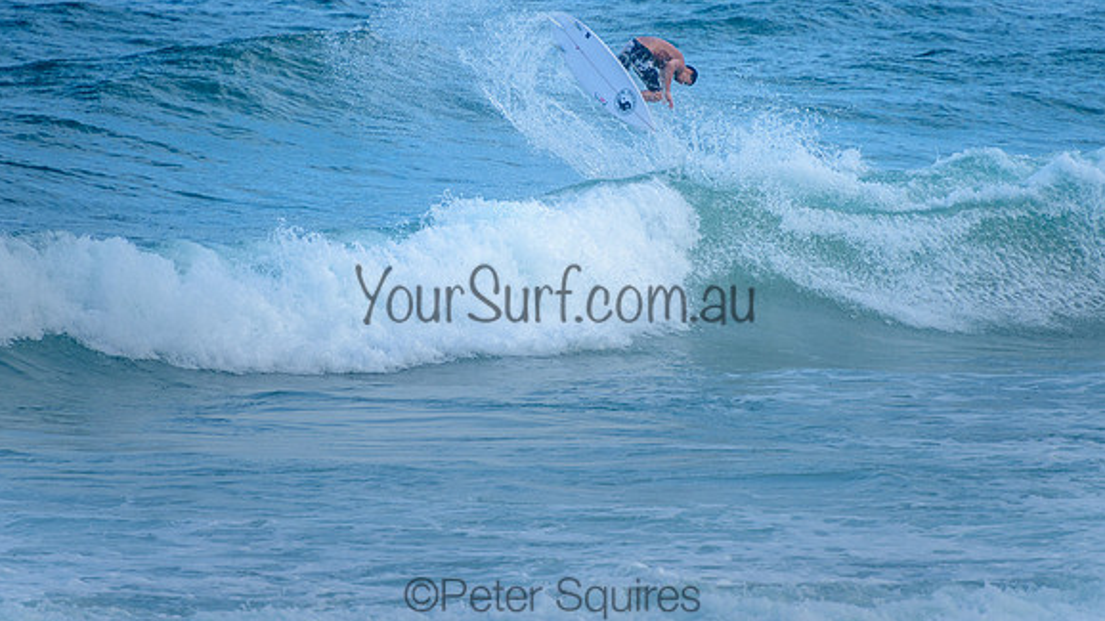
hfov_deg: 4.2
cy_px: 196
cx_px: 555
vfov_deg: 2.4
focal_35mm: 516
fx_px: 15117
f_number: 5.6
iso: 450
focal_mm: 400
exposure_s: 1/1250
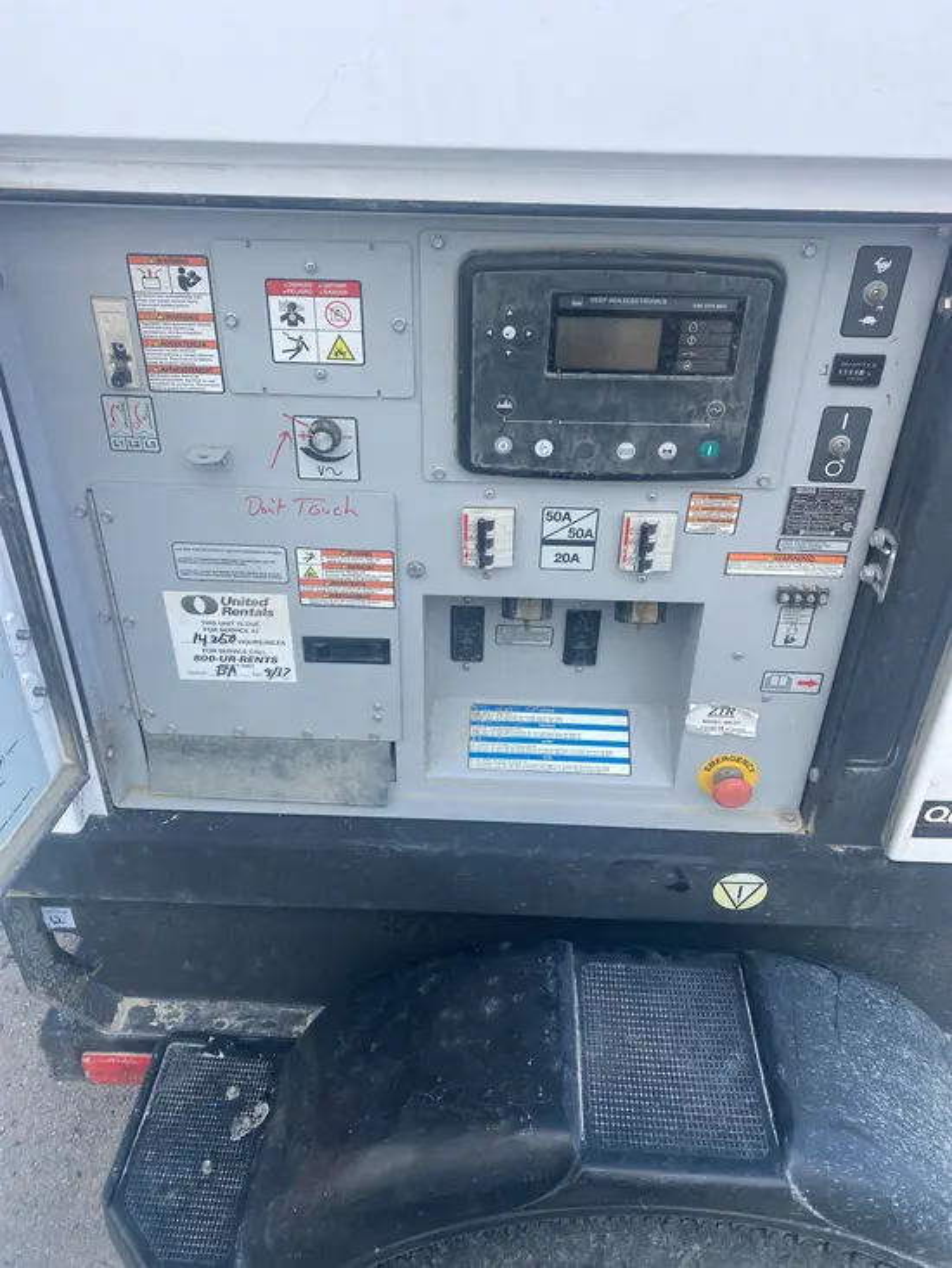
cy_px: 634
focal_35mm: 26
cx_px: 476
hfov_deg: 53.1
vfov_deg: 67.3
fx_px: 953
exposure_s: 1/973
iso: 32
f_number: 1.8
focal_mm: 4.25
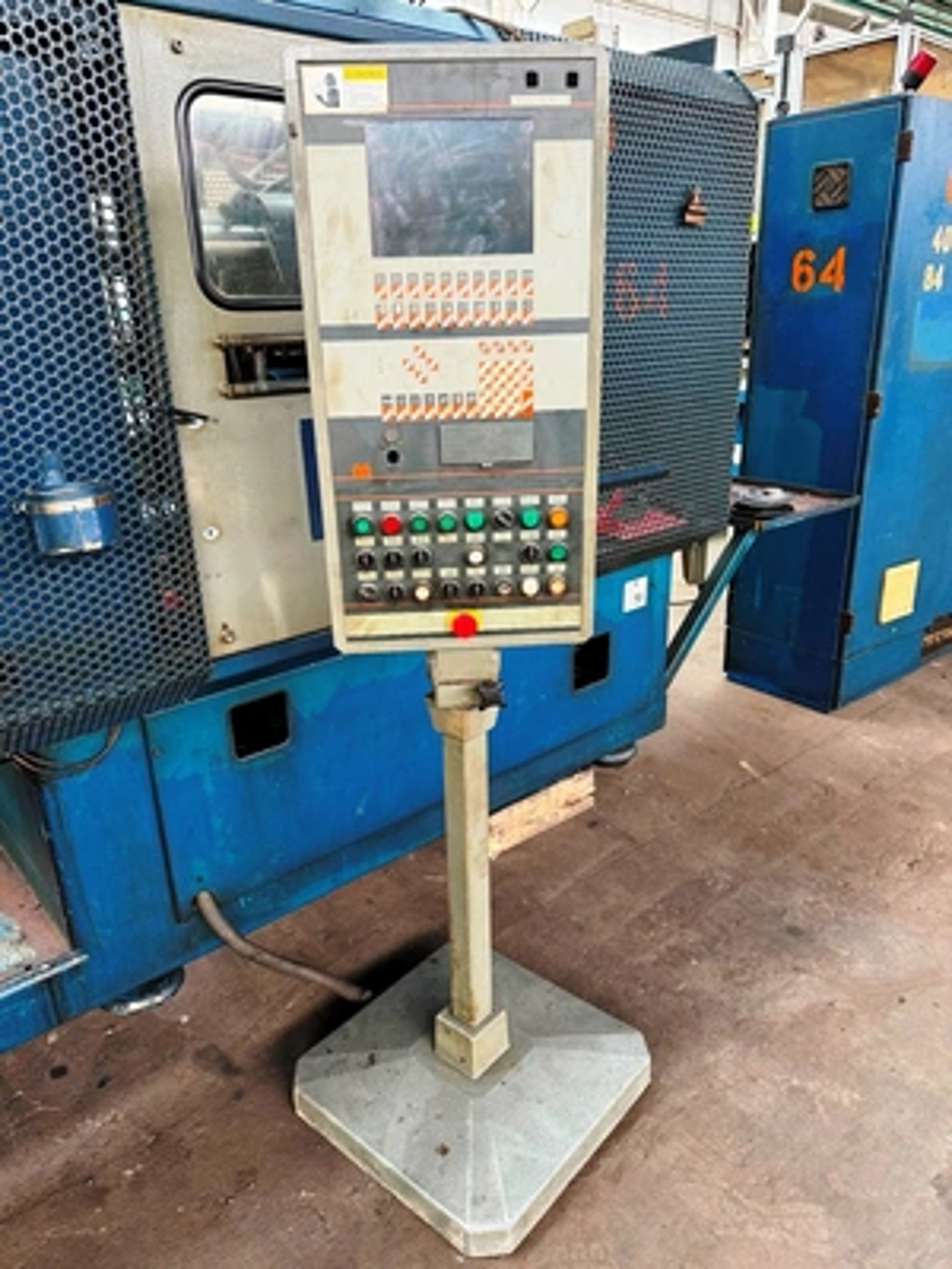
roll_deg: +2.9
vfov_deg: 71.6
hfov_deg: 56.8
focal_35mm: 24
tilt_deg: -20.5
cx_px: 476
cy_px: 634
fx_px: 880
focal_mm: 6.76
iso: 160
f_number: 1.78
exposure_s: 1/121
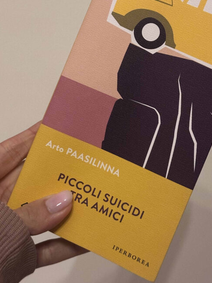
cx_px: 129
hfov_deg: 19.4
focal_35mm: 76
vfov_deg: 25.6
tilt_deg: +2.2
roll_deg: +1.2
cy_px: 100
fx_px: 621
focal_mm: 6.86
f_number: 1.78
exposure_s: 1/33
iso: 400
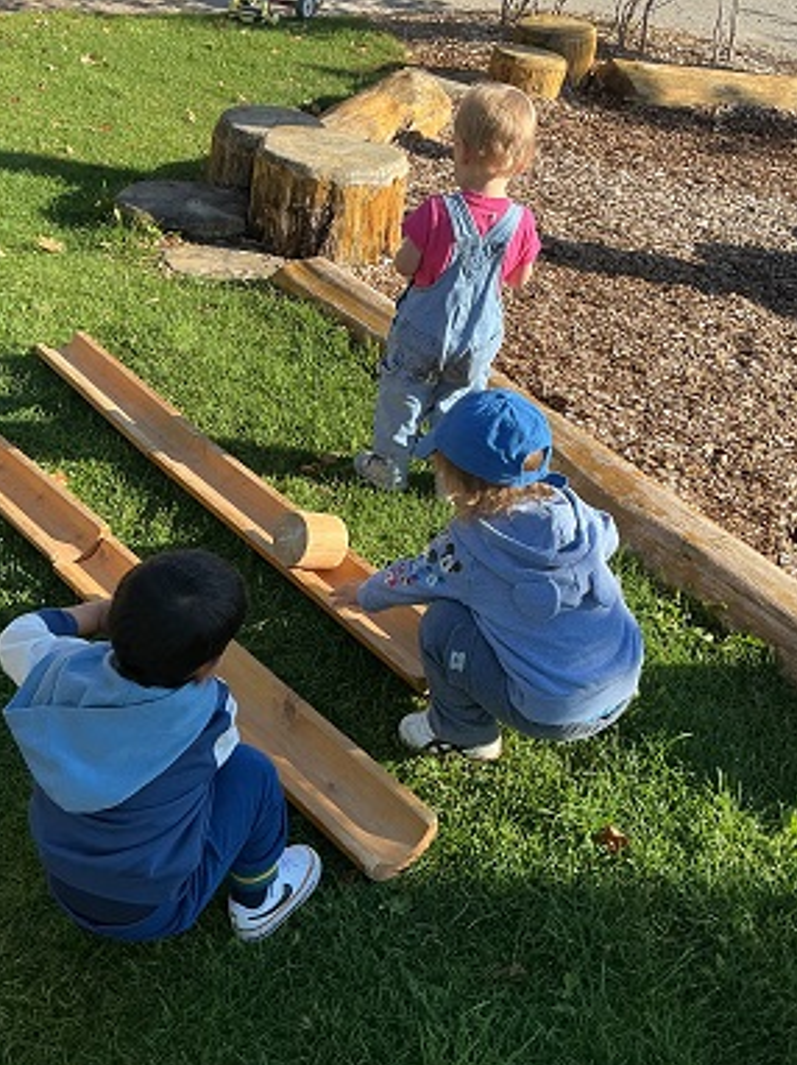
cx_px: 305
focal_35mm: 38
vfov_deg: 48.9
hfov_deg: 37.5
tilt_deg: -32.9
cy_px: 466
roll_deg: -7.8
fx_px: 1168
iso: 25
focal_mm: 3
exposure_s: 1/683
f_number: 1.8
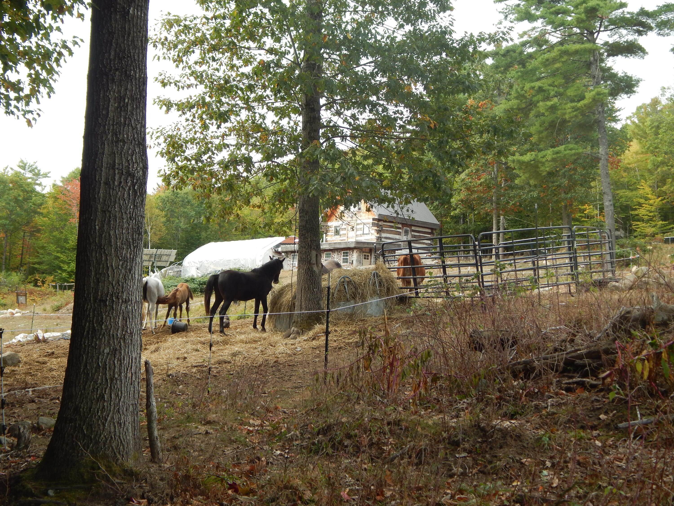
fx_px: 1071
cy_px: 253
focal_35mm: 55
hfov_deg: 34.9
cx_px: 337
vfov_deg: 26.6
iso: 125
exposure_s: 1/200
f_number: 3.8
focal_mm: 9.7
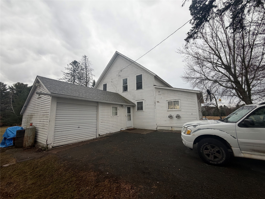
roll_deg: +1.4
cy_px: 100
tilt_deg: +11.6
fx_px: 107
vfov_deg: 85.7
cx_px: 132
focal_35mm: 14
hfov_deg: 102.1
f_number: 2.2
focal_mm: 2.22
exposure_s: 1/448
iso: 64
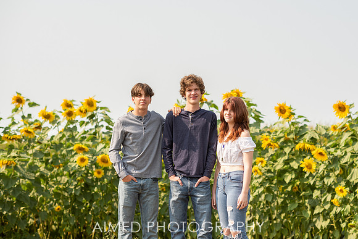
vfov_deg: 14.3
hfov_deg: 21.3
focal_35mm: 96
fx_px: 950
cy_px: 105
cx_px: 201
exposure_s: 1/1000
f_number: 2.8
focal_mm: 85
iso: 64
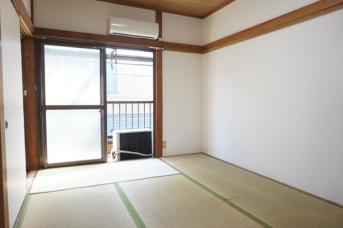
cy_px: 114
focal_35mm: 24
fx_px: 228
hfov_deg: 73.8
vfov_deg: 53.0
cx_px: 172
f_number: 4
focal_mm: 16
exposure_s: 1/160
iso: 1000
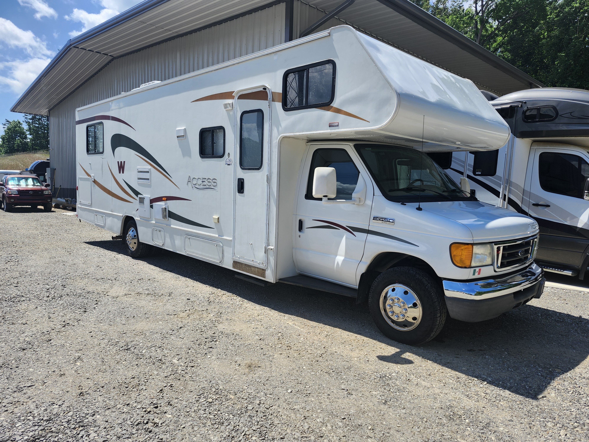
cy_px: 221
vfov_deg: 58.9
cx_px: 294
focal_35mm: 23
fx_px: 391
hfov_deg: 73.9
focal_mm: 5.54
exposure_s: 1/1336
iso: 25
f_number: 1.8
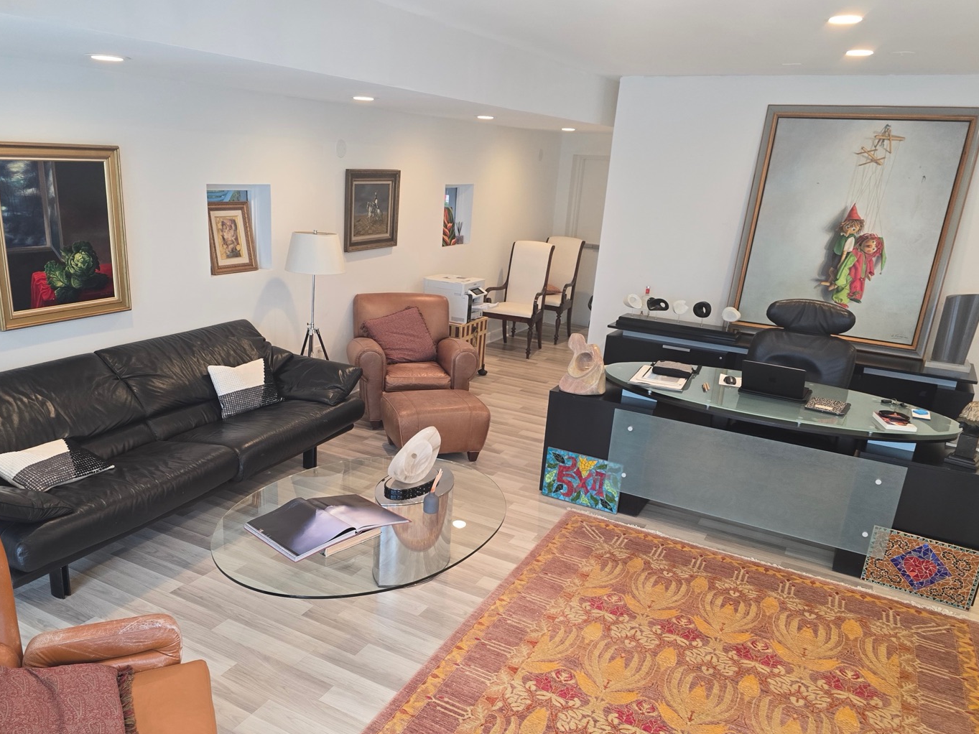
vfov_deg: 51.1
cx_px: 427
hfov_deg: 65.1
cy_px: 430
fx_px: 764
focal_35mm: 27
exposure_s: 1/120
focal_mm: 6.3
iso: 160
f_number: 1.7
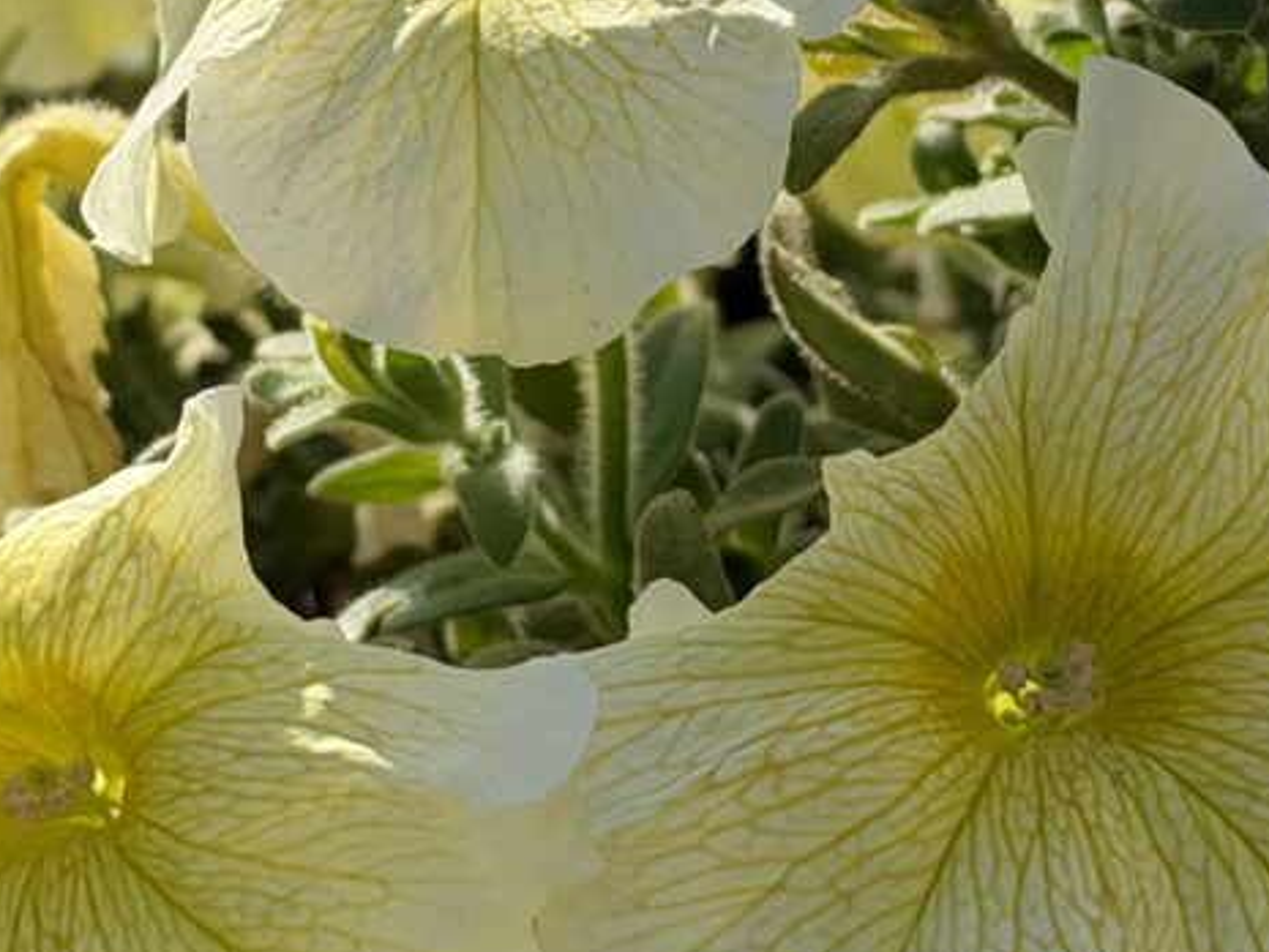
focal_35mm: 132
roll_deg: +1.4
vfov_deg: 11.2
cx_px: 262
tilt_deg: -11.8
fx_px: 4840
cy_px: 76
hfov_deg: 14.9
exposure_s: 1/3534
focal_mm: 6.93
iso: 64
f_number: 1.8
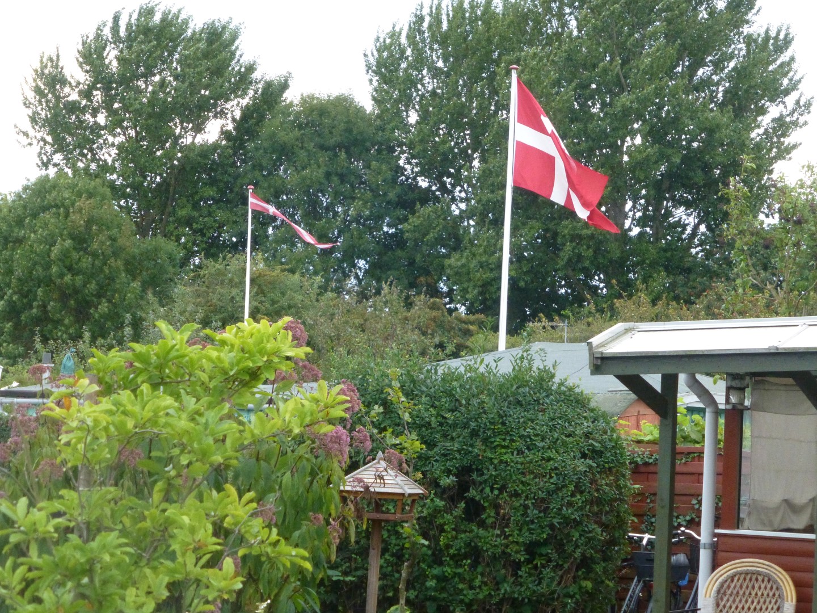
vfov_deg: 13.3
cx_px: 408
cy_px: 306
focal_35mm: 111
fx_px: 2620
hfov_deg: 17.7
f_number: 5.3
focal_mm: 18.2
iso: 640
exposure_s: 1/320
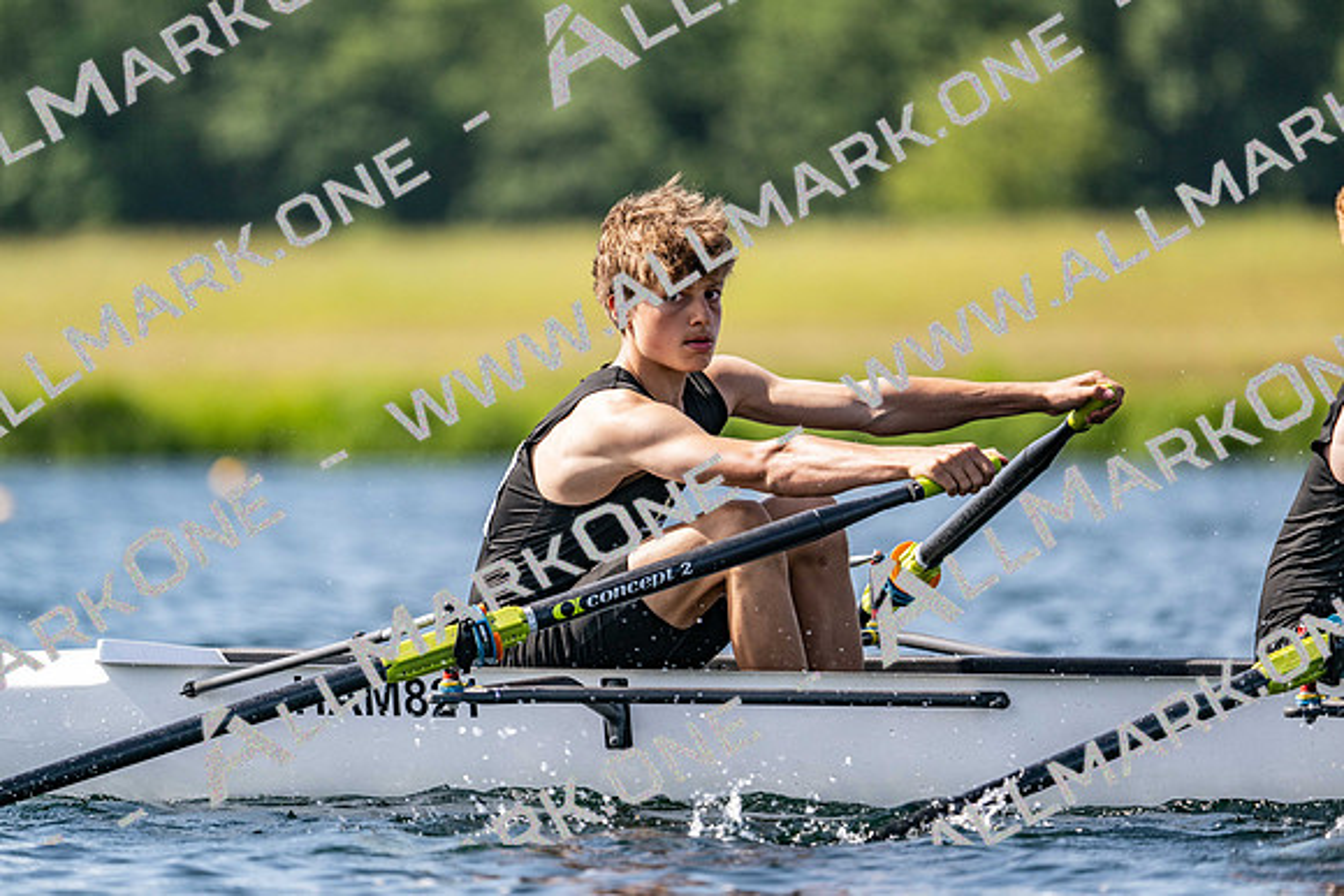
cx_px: 672
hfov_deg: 5.2
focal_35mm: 400
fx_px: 14936
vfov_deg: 3.4
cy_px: 448
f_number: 4.5
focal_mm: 400
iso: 320
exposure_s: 1/2500
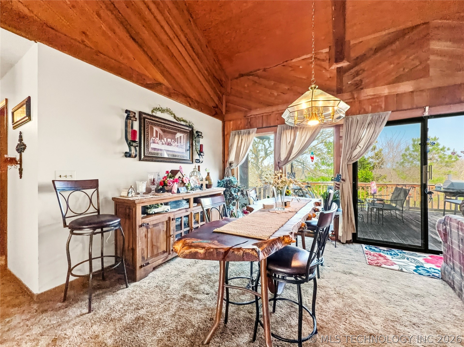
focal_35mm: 14
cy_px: 174
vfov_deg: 85.6
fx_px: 188
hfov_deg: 102.1
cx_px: 232
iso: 40
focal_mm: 2.2
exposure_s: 1/120
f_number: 2.2
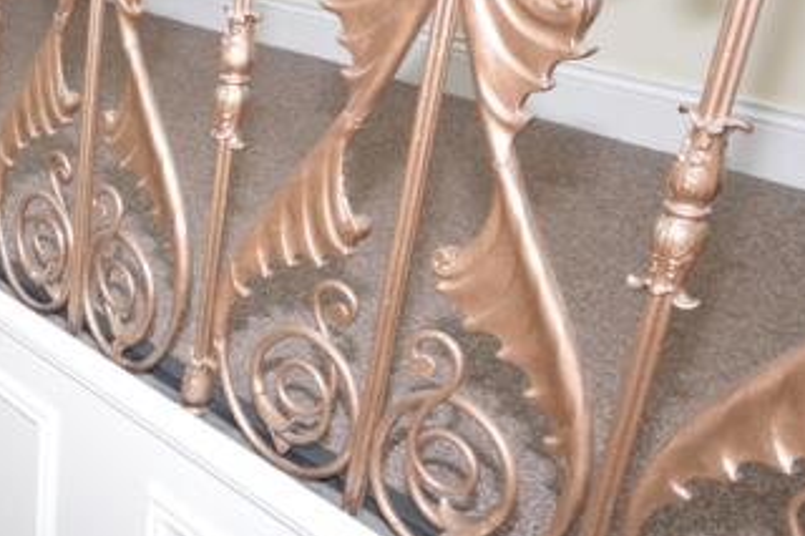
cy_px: 265
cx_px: -88
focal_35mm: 48
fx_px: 1073
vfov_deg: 28.0
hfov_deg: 35.1
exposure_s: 1/60
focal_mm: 10
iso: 400
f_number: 4
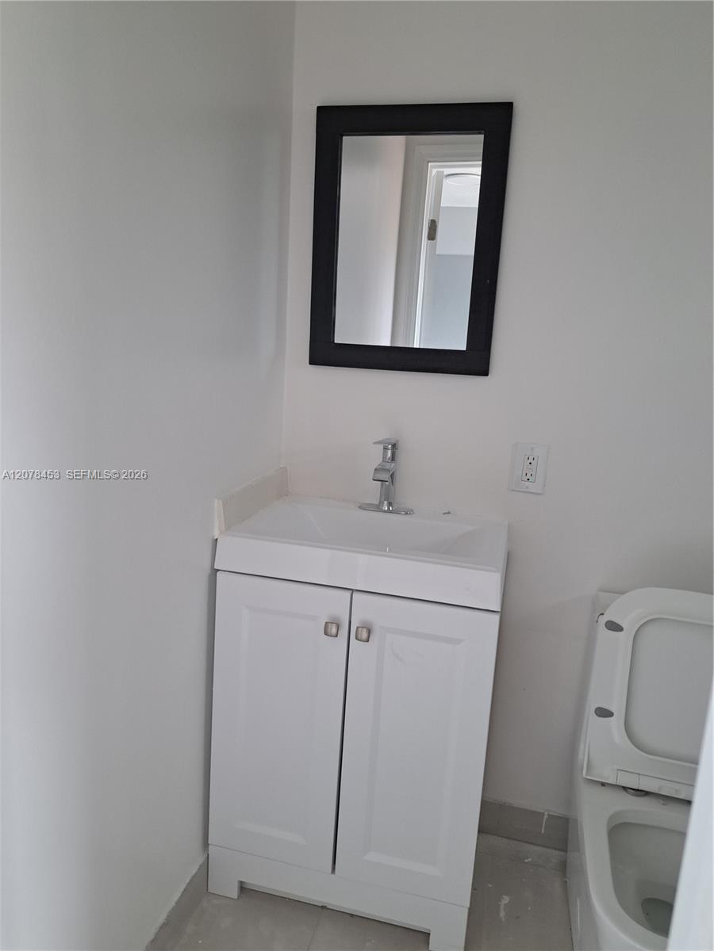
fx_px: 660
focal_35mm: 24
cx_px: 357
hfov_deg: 56.8
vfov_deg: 71.6
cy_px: 476
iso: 125
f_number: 1.8
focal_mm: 5.23
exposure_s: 1/50
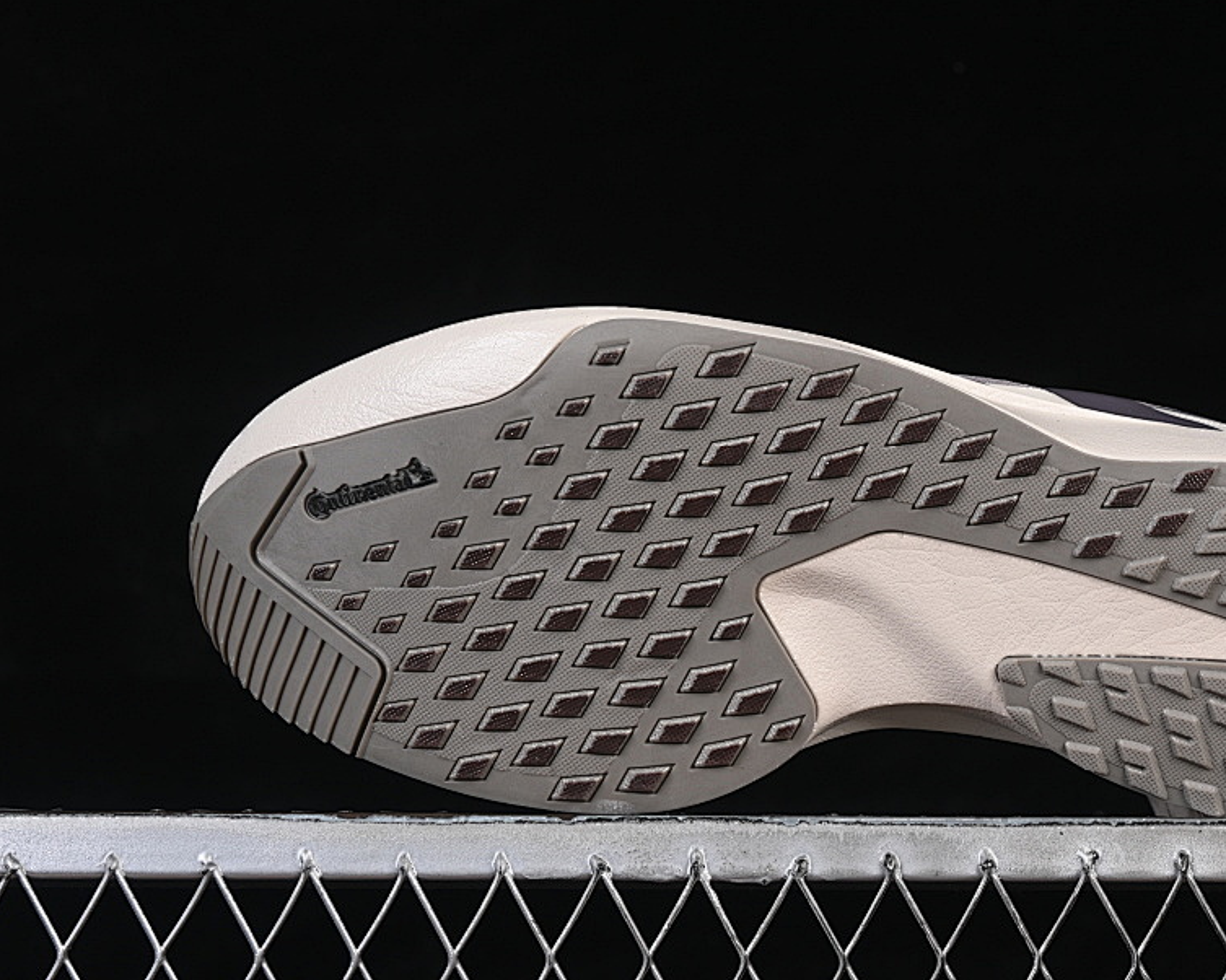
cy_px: 446
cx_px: 837
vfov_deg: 15.2
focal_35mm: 101
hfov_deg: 18.9
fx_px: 3664
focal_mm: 50
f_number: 8
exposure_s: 1/80
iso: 160
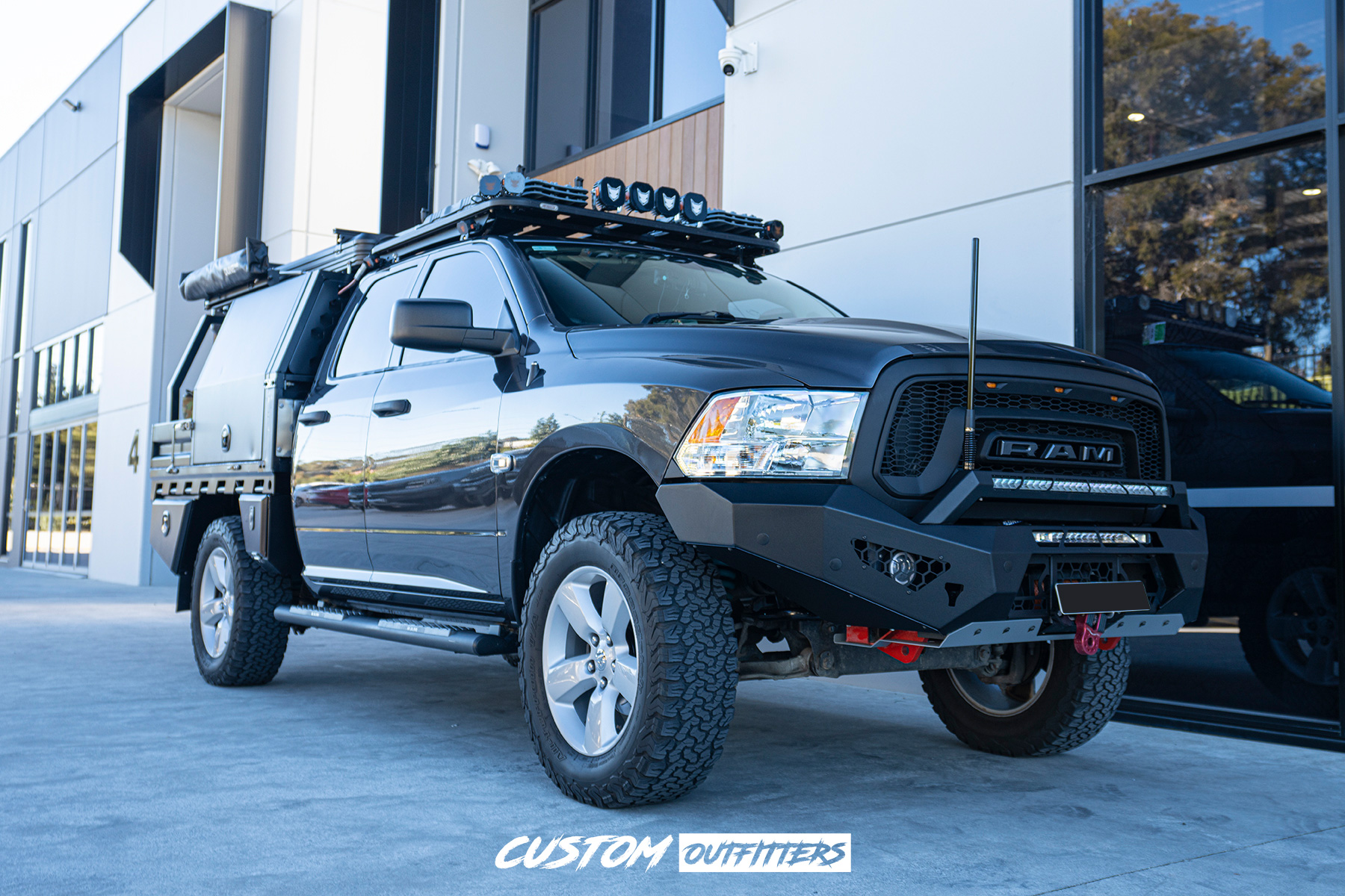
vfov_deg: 45.0
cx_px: 672
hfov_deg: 63.7
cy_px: 448
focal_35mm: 29
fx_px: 1083
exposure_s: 1/60
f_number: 4
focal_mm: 29
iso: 125
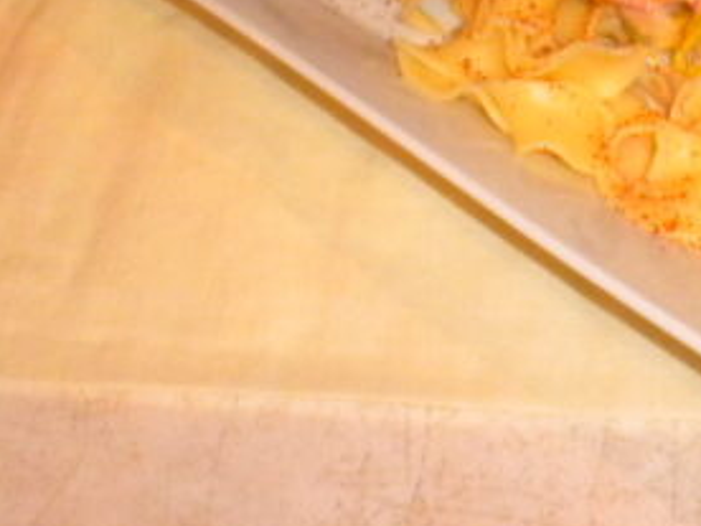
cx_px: 564
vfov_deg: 13.7
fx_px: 2086
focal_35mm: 103
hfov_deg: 18.9
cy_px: -188
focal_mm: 6.6
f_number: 3.5
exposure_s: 1/30
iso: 400
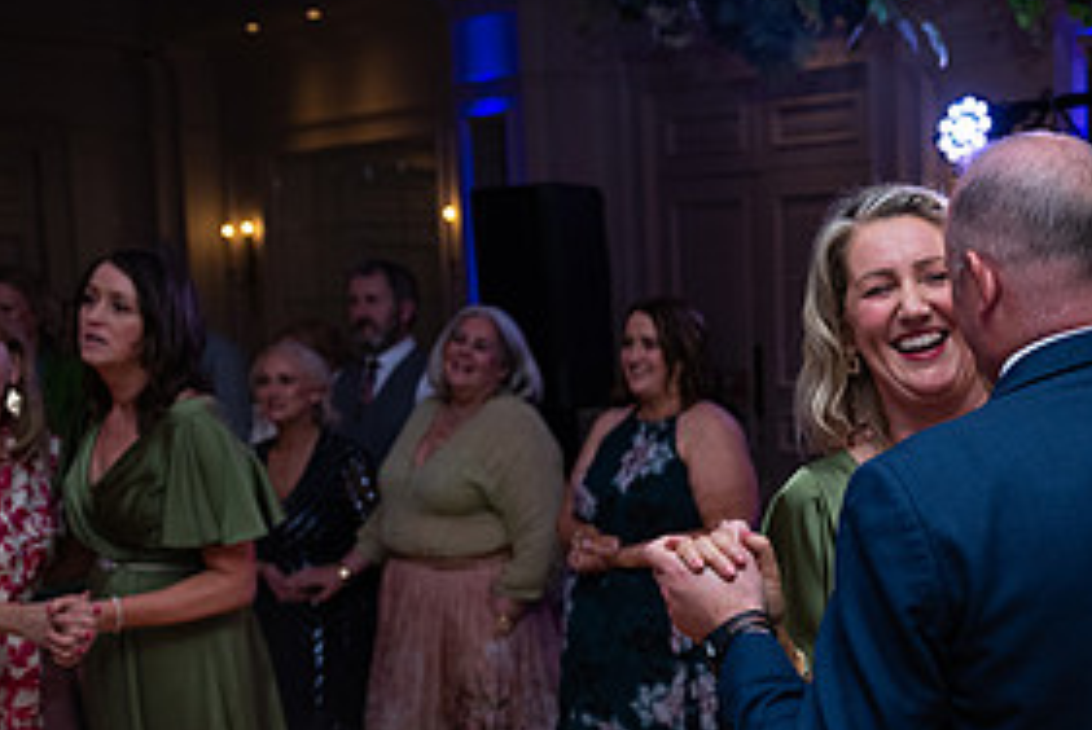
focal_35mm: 66
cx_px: 1053
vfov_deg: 20.5
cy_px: 565
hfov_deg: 28.8
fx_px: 2004
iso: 640
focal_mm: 32
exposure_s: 1/160
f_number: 3.5
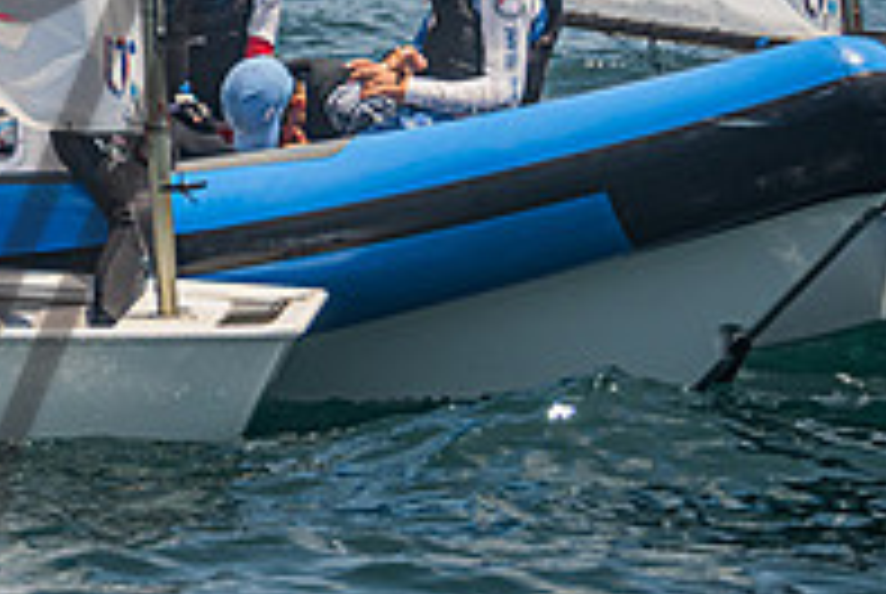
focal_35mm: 323
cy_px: -78
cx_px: -349
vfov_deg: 4.3
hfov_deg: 6.3
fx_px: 7961
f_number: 6.3
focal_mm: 105
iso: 250
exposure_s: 1/1600
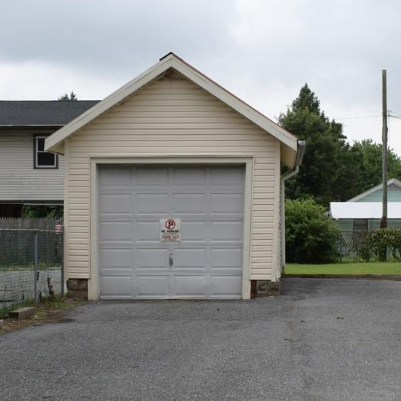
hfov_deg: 19.5
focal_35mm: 89
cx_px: 251
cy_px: 281
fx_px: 1166
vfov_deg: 19.4
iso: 1000
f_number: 9
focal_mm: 27
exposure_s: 1/1250
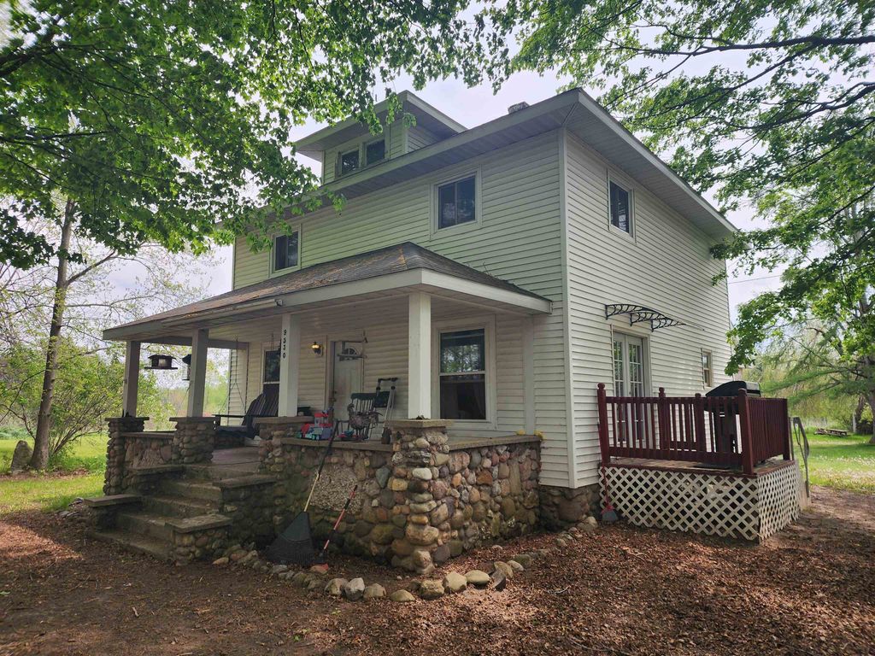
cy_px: 328
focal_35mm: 23
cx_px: 438
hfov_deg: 73.9
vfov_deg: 58.9
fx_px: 581
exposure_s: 1/435
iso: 12
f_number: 1.8
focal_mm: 6.4
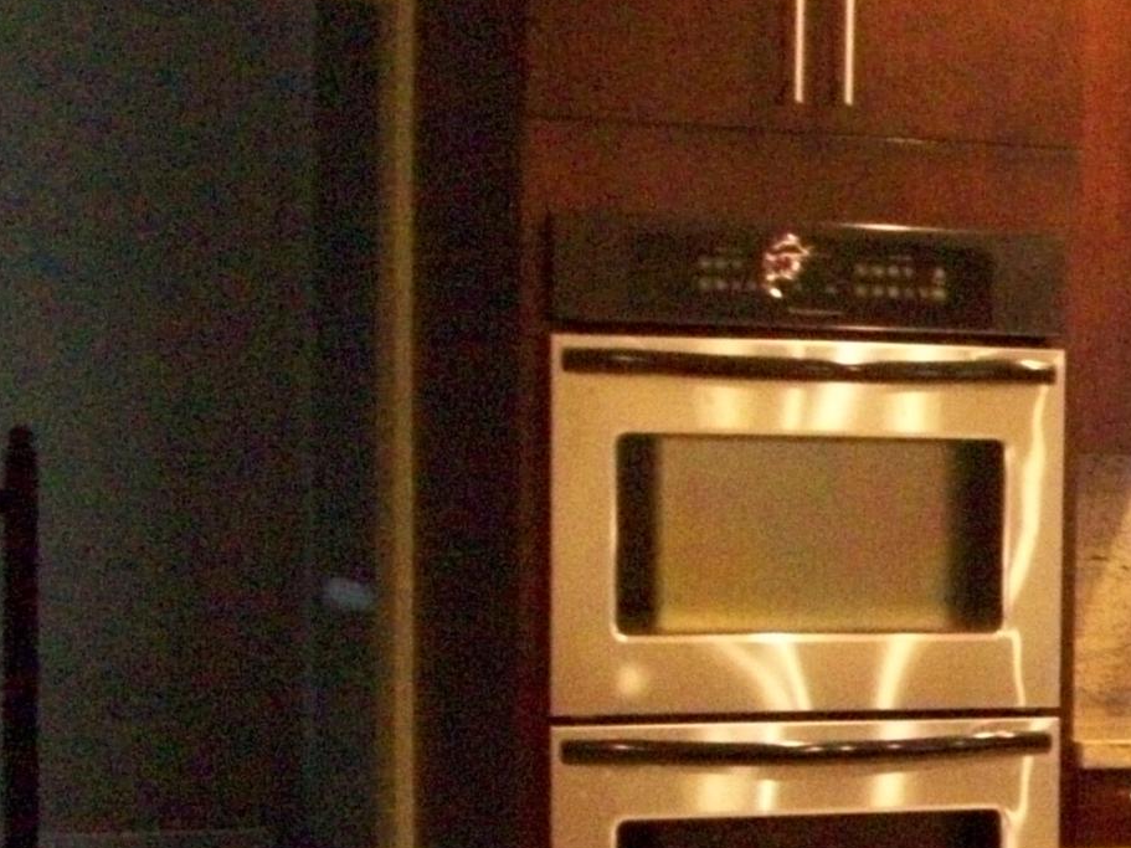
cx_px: 1795
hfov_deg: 15.8
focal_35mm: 112
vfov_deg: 13.1
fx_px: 3659
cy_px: 752
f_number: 2.8
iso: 400
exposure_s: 1/16.7
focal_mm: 5.7
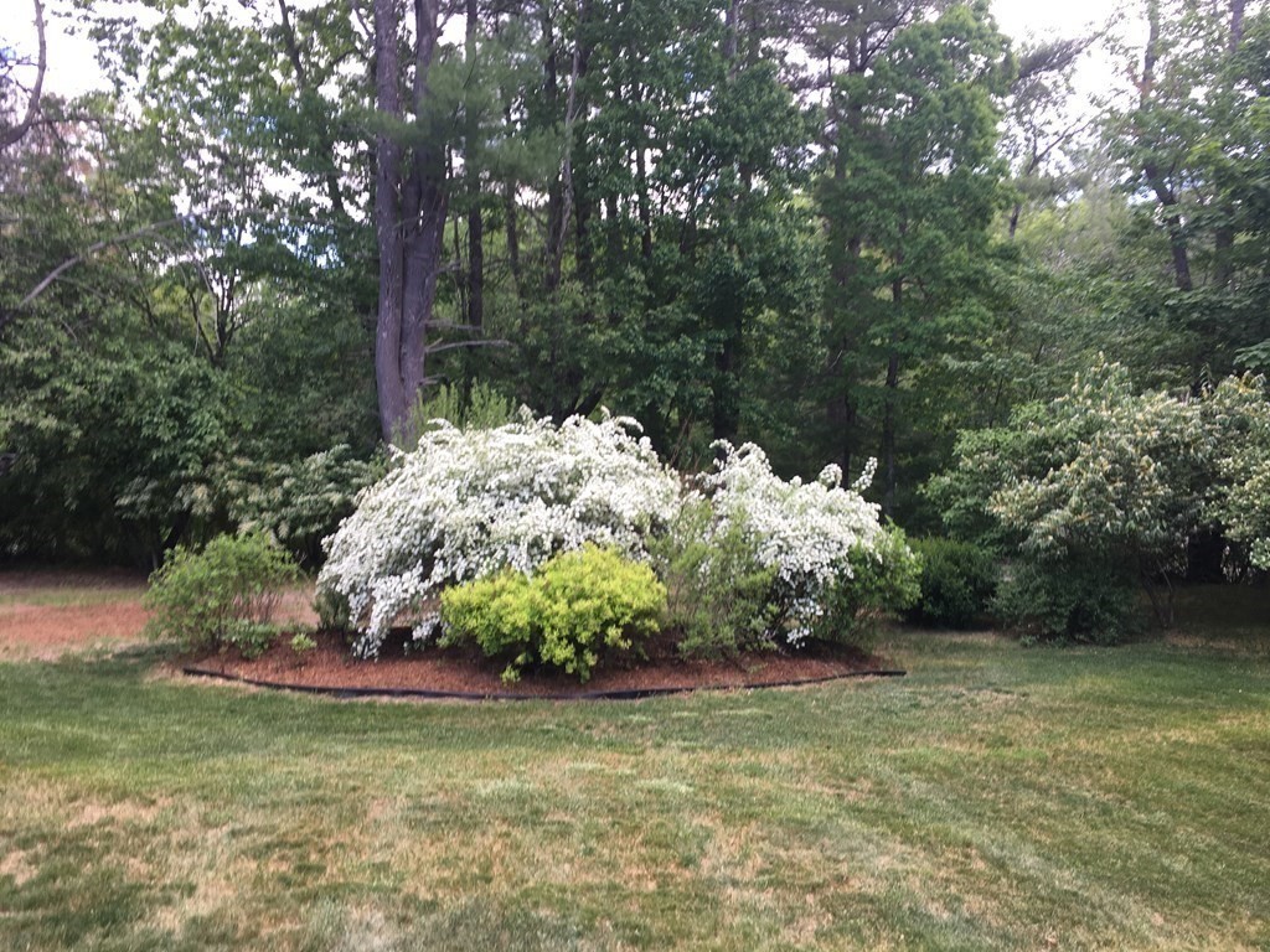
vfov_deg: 48.2
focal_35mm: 29
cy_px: 476
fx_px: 1064
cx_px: 635
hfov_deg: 61.7
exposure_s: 1/124
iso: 25
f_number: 2.2
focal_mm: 4.15
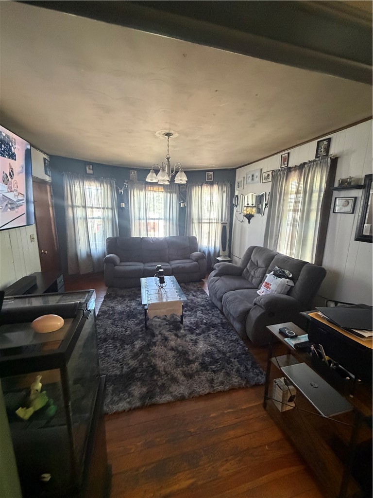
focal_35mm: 14
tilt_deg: -12.3
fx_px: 201
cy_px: 249
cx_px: 186
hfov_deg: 85.7
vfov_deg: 102.1
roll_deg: -1.7
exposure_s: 1/60
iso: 800
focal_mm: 2.22
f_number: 2.2
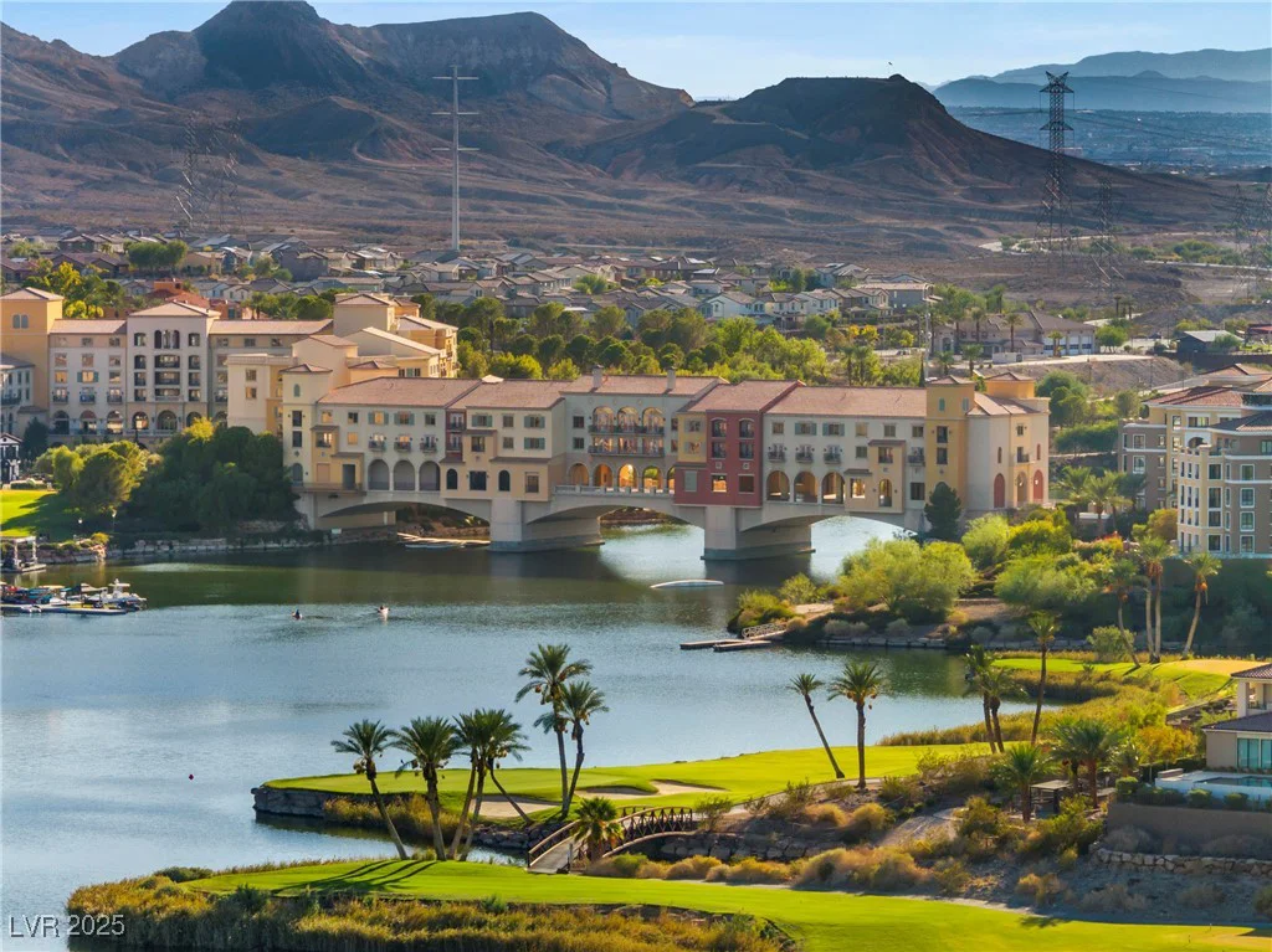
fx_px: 6097
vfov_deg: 8.9
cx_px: 636
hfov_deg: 11.9
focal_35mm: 166
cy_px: 476
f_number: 3.4
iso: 100
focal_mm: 30.71
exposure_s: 1/500
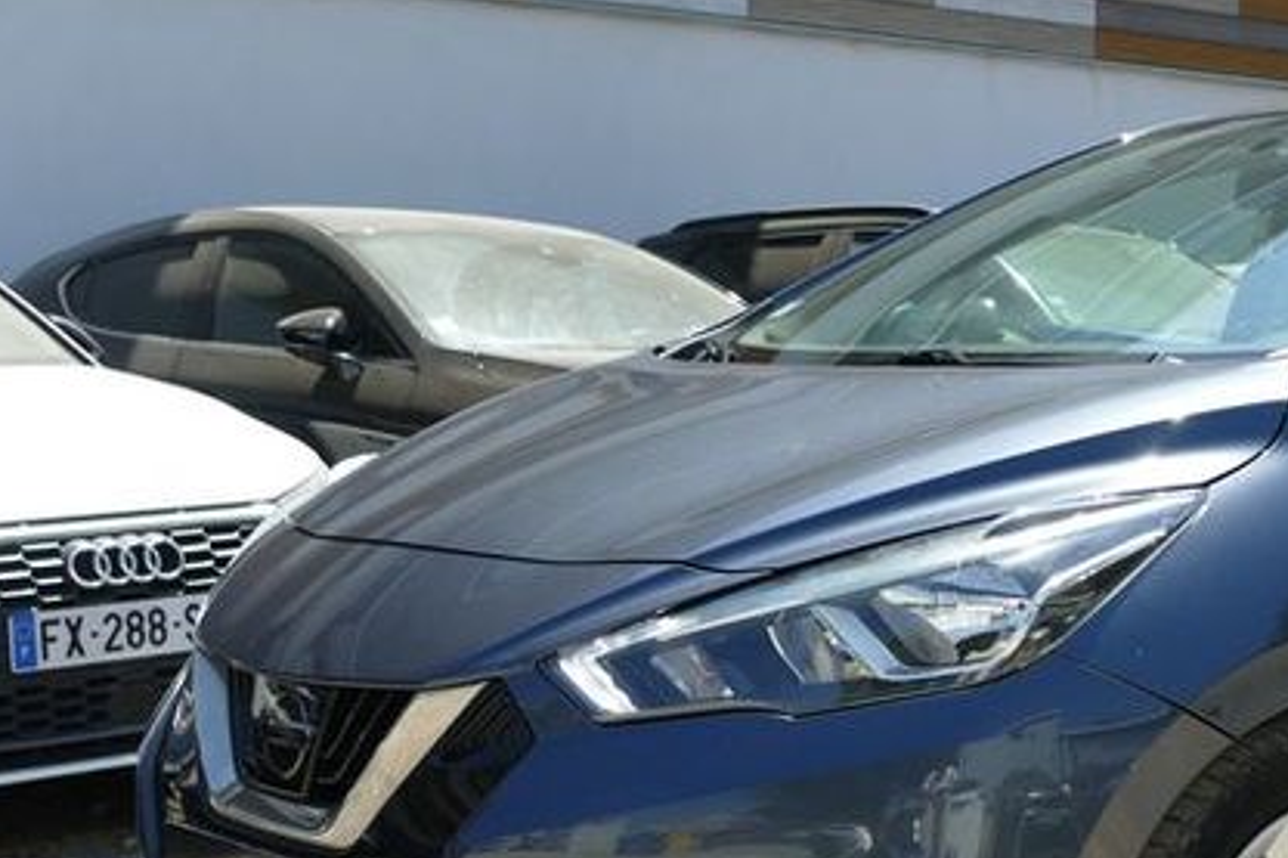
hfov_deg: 25.3
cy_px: 578
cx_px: 1214
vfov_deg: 17.7
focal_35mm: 77
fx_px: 2754
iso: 125
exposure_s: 1/1000
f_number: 3
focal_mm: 11.6
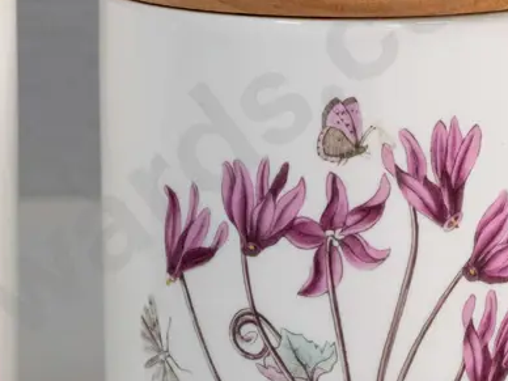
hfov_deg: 11.6
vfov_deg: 8.8
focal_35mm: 169
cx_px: 62
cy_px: 267
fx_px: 2480
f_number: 5.6
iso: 3200
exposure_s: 1/125
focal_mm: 32
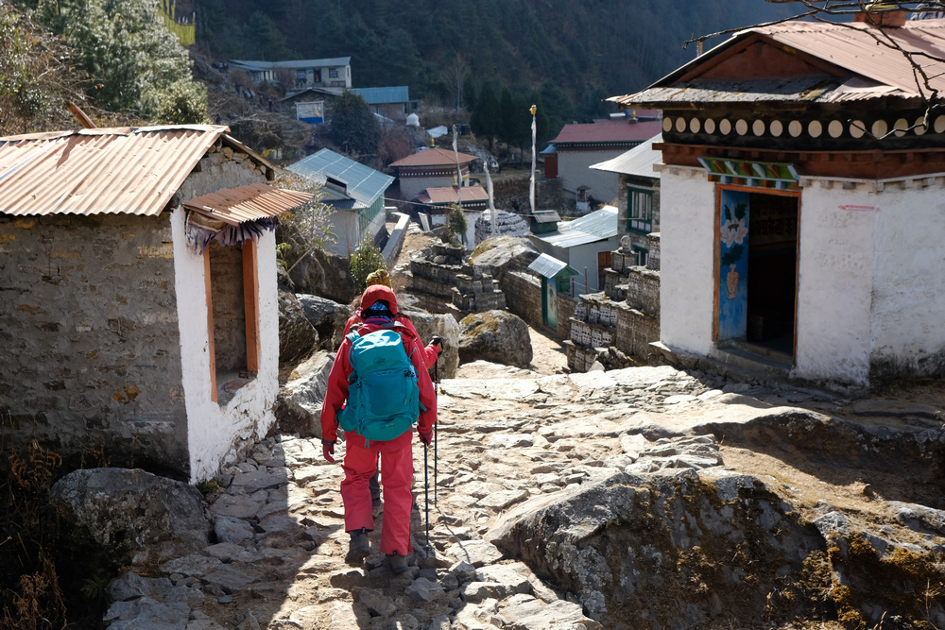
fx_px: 919
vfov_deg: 37.9
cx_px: 472
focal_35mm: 35
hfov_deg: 54.4
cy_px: 315
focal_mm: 23
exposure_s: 1/500
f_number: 5.6
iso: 400
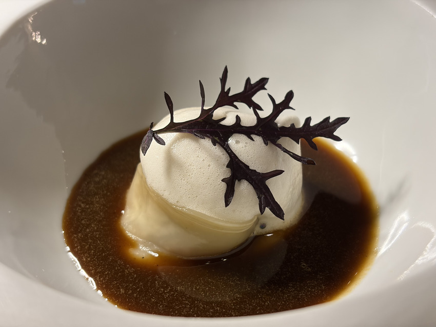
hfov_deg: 36.8
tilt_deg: -39.2
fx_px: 655
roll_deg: -0.2
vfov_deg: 28.0
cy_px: 164
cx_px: 218
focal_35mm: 52
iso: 160
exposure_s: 1/60
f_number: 1.6
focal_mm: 5.96
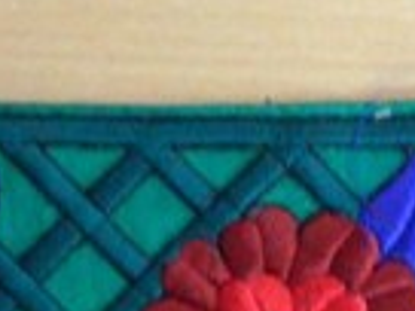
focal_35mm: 114
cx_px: 336
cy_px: 374
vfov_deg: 12.7
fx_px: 1367
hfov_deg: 17.1
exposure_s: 1/2.5
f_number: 3.2
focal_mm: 5.6
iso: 800
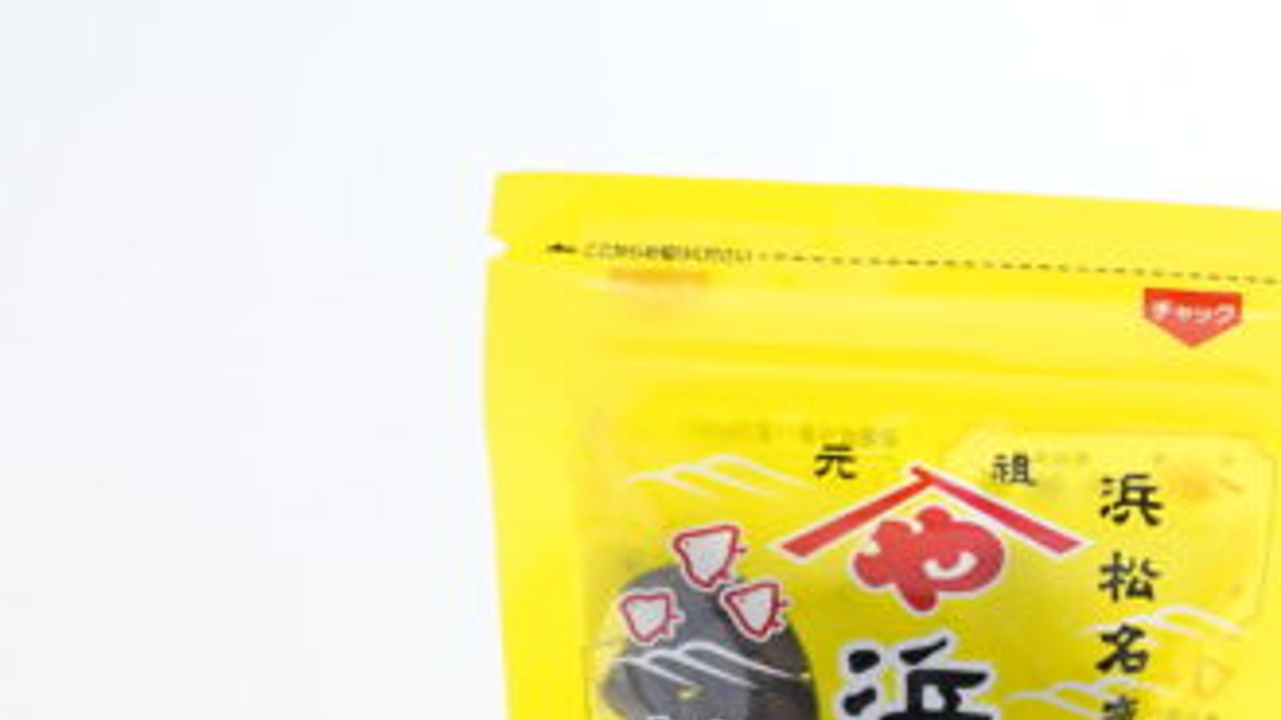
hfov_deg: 15.3
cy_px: 1010
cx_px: 1374
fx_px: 4653
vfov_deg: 8.7
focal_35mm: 137
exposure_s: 1/50
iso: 1000
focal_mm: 42
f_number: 5
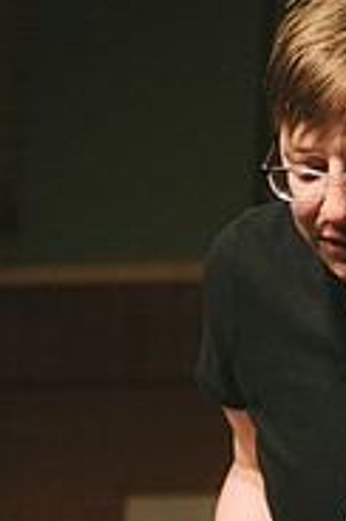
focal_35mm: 171
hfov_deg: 7.9
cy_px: 362
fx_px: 2474
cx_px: 373
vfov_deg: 12.0
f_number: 3.2
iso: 4000
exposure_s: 1/320
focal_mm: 70
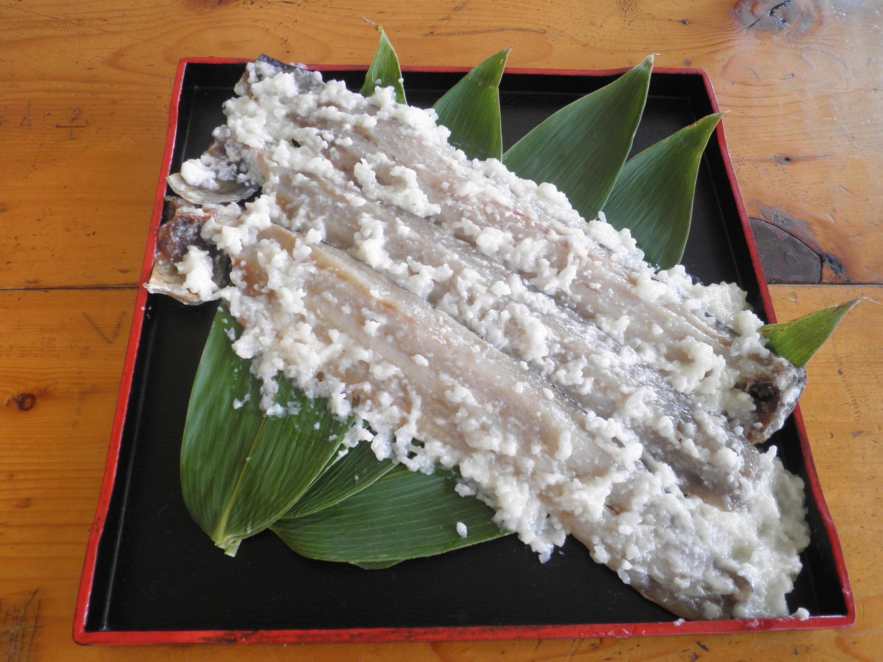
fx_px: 663
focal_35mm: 26
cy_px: 331
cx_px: 442
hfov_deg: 67.3
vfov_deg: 53.1
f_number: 2.8
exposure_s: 1/30
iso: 64
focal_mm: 4.7
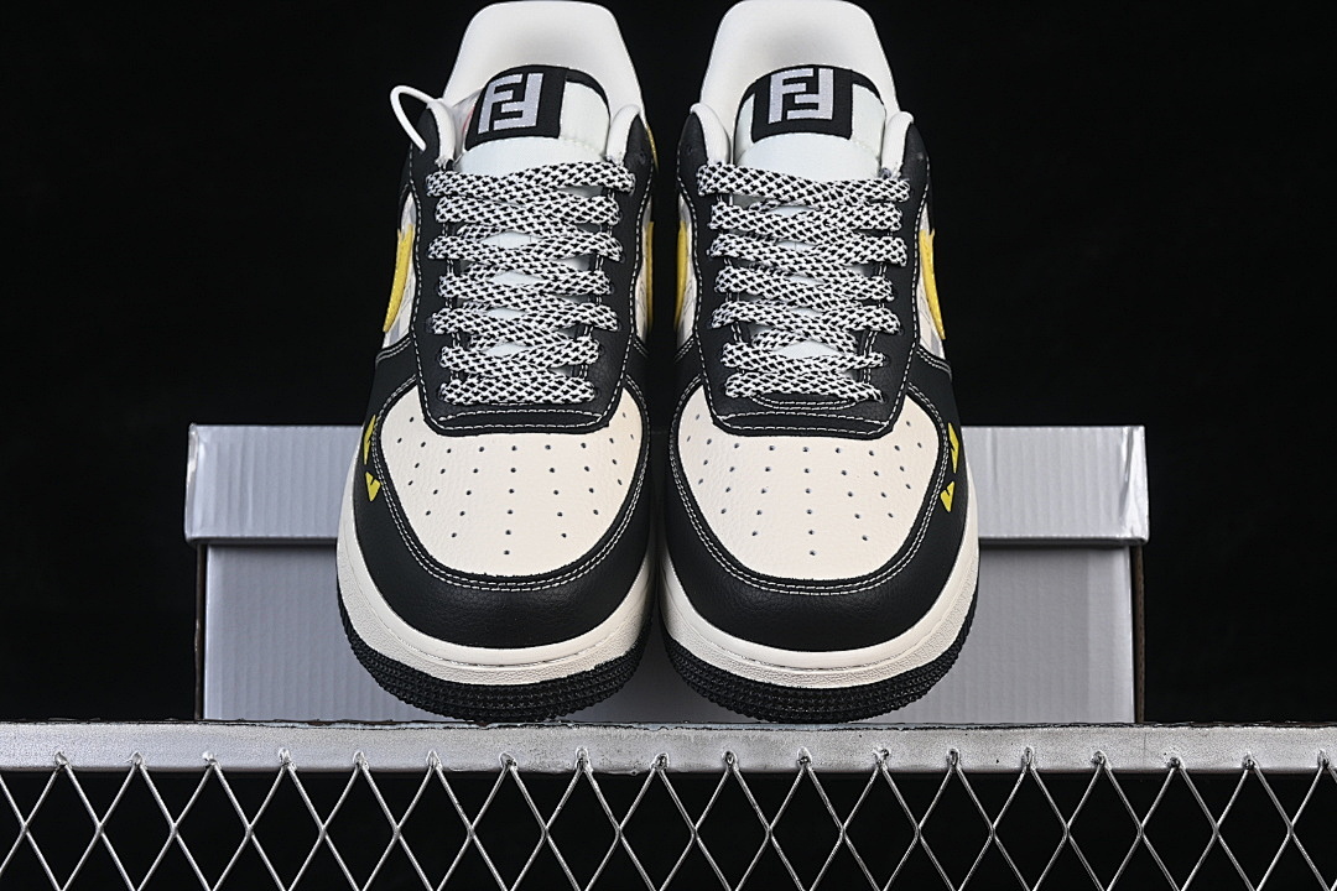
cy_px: 446
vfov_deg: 18.2
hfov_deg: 27.0
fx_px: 2785
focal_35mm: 75
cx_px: 668
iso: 160
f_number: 8
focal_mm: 50
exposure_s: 1/60
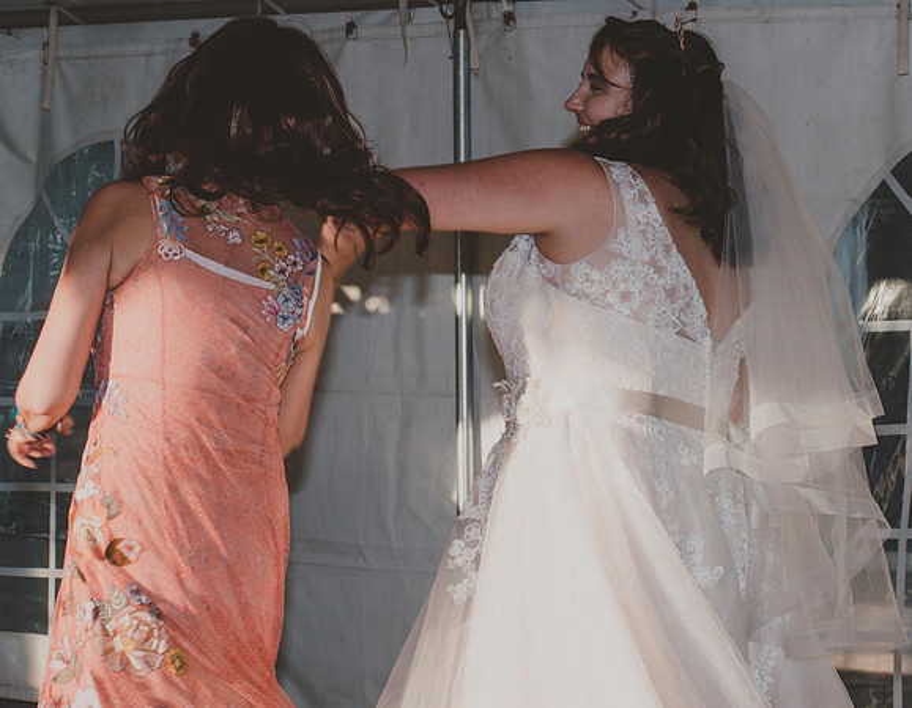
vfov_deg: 11.2
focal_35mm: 135
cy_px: 296
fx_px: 3610
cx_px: 483
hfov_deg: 14.4
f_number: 11
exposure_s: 1/200
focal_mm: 70
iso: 100
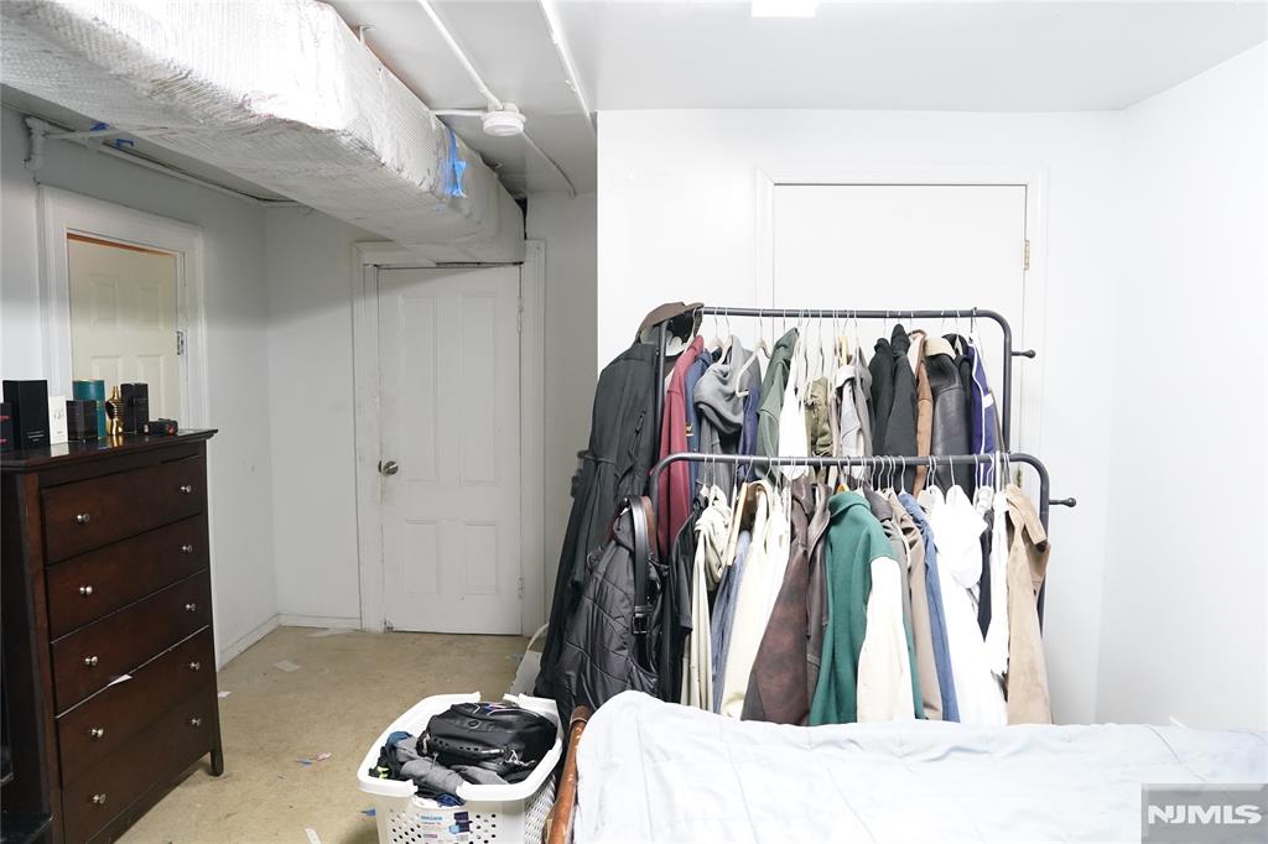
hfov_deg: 73.8
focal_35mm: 24
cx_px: 634
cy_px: 422
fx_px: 845
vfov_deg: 53.1
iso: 5000
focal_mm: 24
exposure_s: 1/80
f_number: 3.5
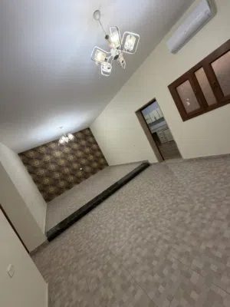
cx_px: 115
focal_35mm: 14
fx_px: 124
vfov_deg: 102.1
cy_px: 154
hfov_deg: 85.7
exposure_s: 1/100
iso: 250
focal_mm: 2.22
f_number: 2.2
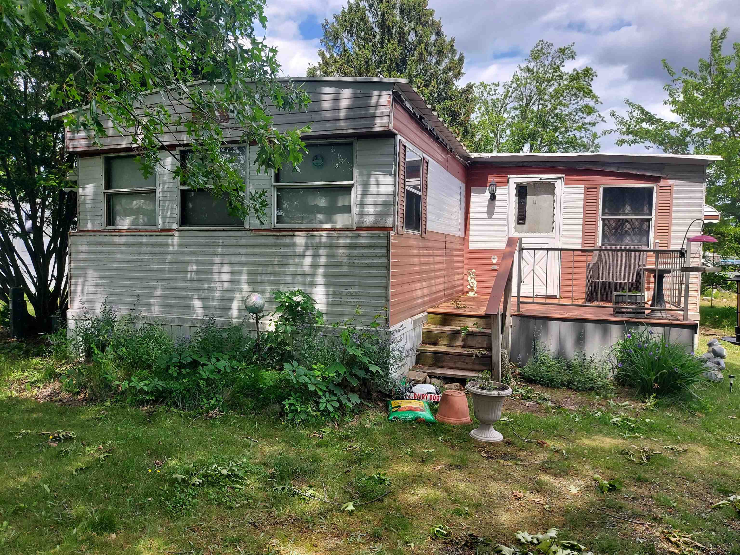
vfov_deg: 54.9
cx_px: 370
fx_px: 534
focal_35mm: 25
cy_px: 278
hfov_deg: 69.4
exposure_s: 1/805
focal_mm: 4.6
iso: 50
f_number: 2
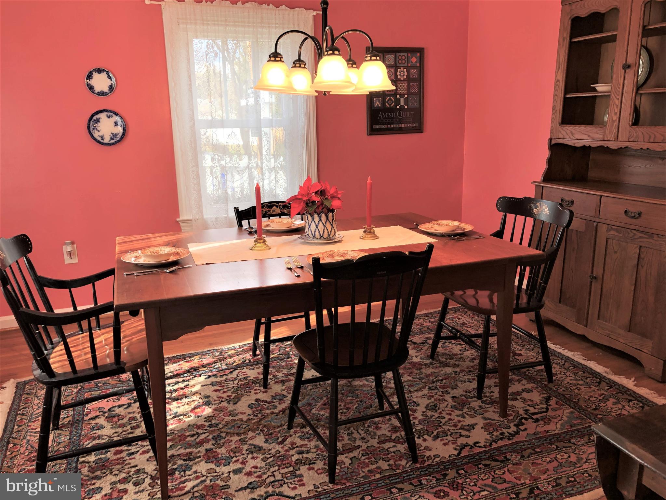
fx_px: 539
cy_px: 250
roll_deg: +1.6
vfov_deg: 49.7
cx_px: 333
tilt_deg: -13.5
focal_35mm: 28
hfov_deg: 63.4
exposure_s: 1/120
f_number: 1.8
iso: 80
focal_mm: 3.99
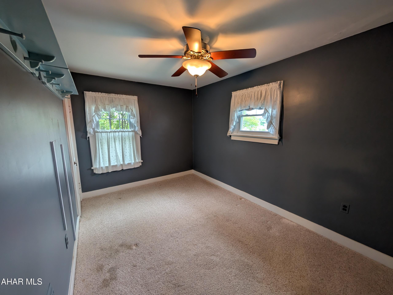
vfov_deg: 94.5
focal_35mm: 12
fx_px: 136
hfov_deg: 110.5
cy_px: 148
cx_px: 196
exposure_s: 1/30
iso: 59
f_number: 1.7
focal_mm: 2.02
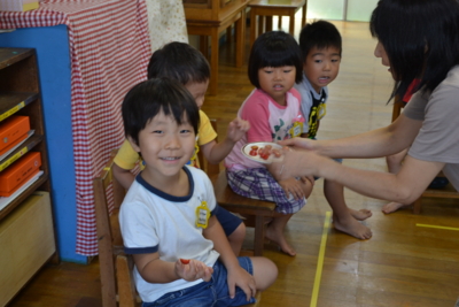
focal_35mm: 48
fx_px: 612
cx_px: 230
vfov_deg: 28.1
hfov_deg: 41.1
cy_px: 154
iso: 400
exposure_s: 1/30
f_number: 4.8
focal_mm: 32
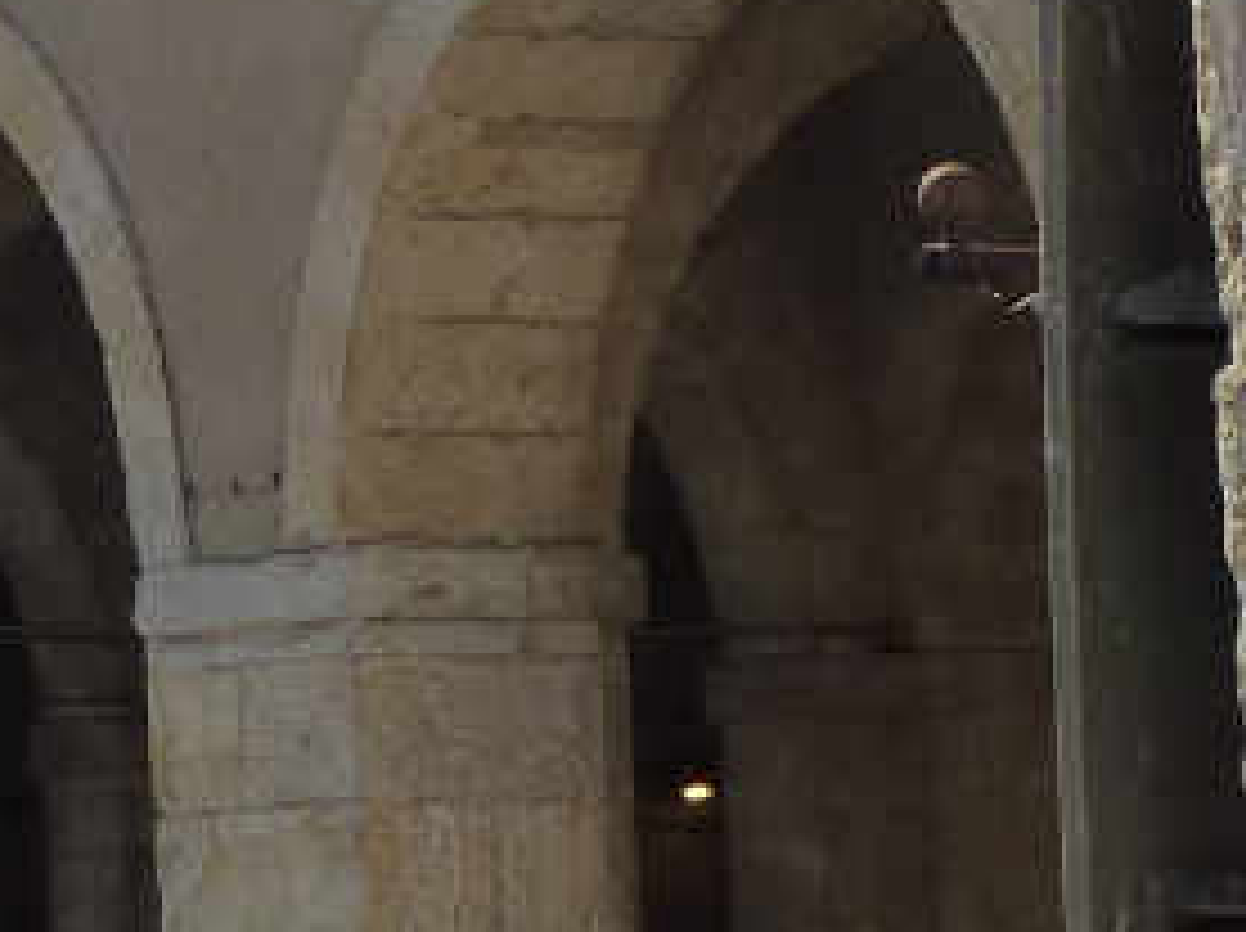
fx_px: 11072
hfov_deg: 6.3
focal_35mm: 308
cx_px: -1309
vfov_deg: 4.8
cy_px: -239
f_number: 4.7
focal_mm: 12.7
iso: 160
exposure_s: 1/500
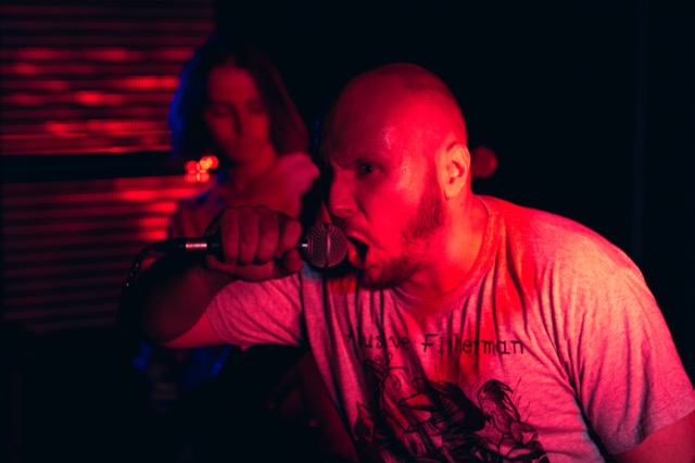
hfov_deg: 27.0
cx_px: 348
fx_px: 1447
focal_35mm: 75
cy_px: 232
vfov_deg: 18.2
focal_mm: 50
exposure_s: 1/500
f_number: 2
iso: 1600
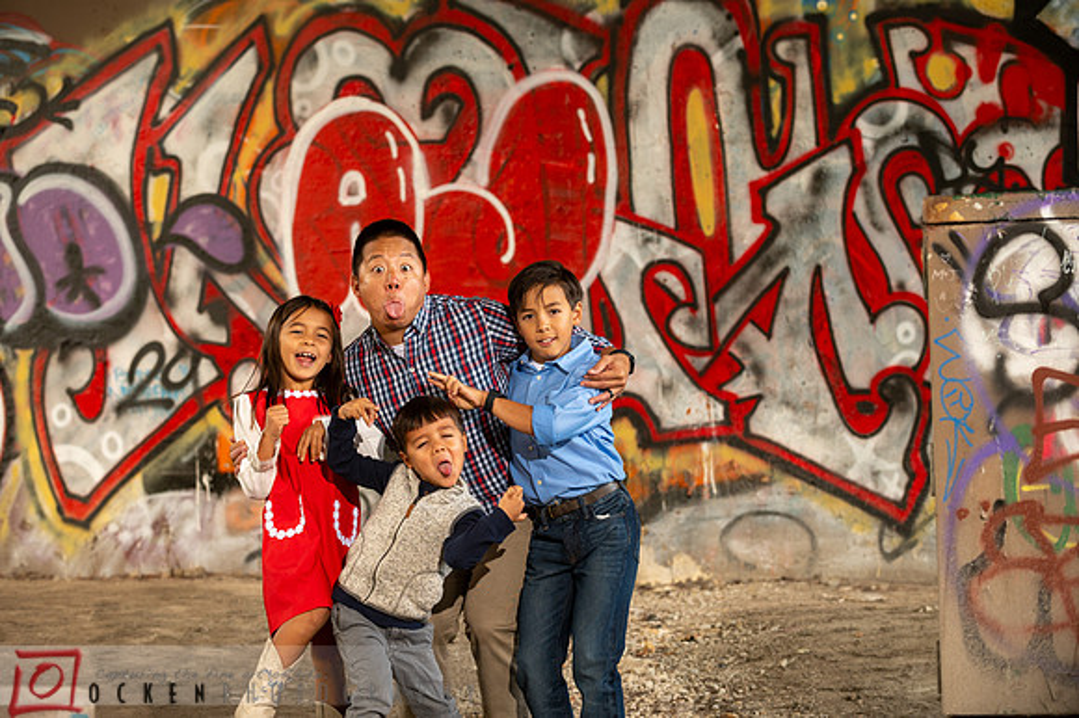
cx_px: 540
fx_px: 3145
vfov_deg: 13.0
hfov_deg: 19.5
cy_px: 359
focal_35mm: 105
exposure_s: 1/100
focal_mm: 105
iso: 400
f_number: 3.5
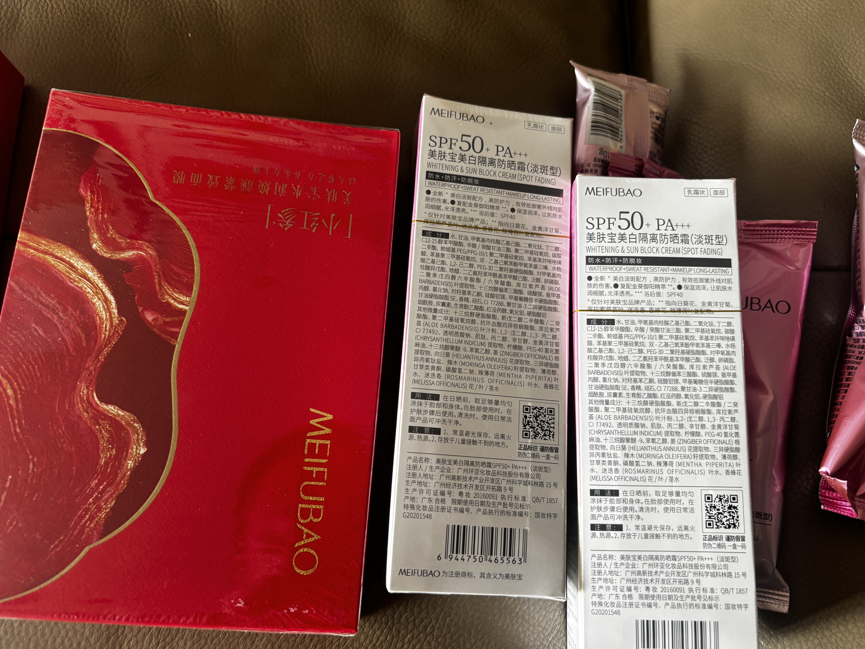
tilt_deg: -77.4
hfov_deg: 65.3
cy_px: 332
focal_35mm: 27
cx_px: 443
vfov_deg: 51.4
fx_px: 675
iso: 125
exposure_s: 1/109
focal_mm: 5.96
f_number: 1.6
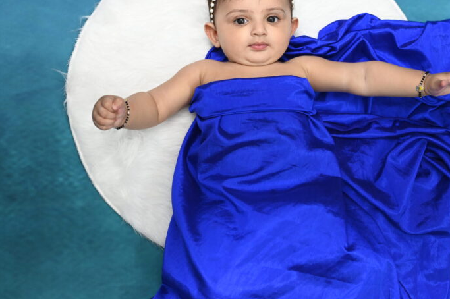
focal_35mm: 75
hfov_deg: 27.0
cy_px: 118
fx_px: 937
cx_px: 252
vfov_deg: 18.1
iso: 1600
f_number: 2.2
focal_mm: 50
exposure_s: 1/100
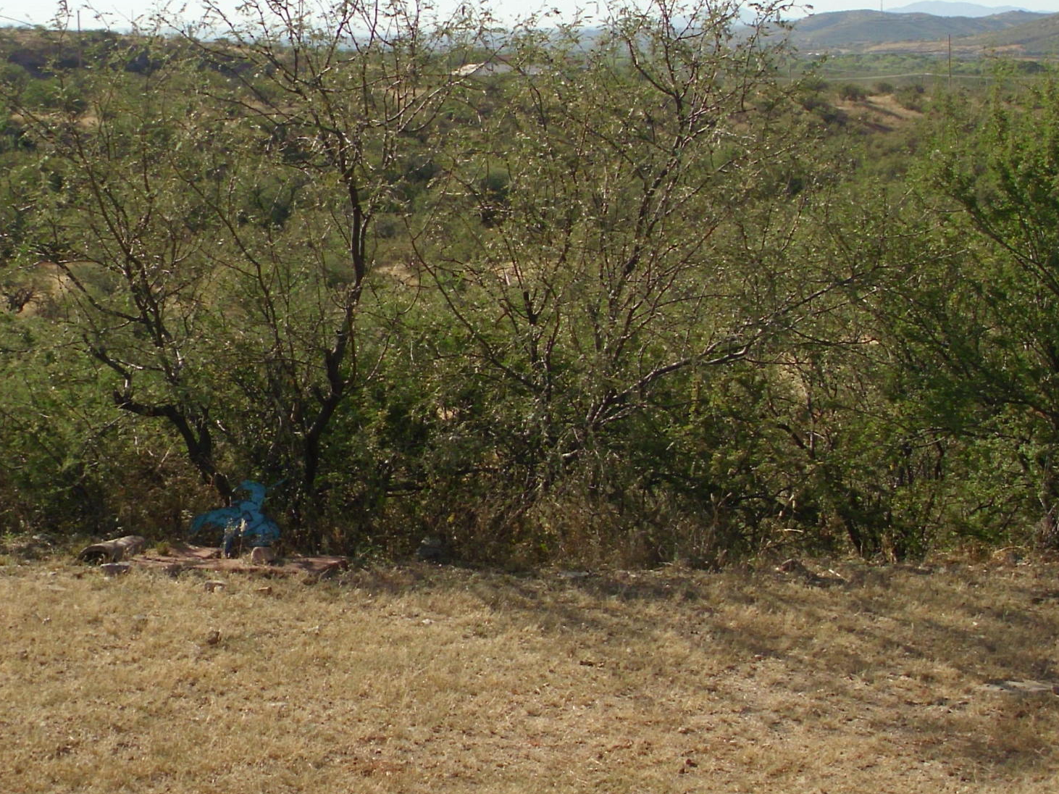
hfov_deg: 25.0
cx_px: 640
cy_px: 343
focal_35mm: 78
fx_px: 2386
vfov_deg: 18.9
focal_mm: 6.3
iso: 50
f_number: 7.3
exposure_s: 1/139
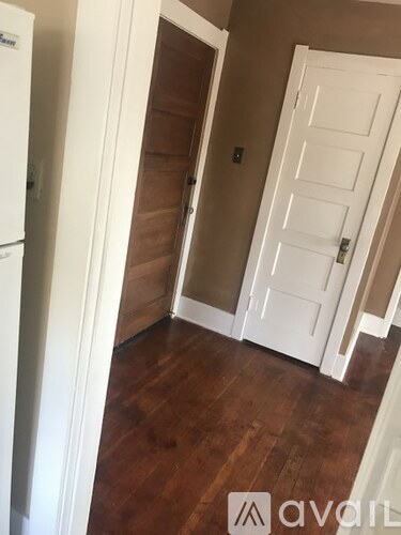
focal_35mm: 28
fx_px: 432
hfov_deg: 49.7
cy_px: 268
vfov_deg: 63.4
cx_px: 200
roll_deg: -10.8
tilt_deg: -15.5
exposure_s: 1/15
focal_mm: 3.99
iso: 40
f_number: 1.8
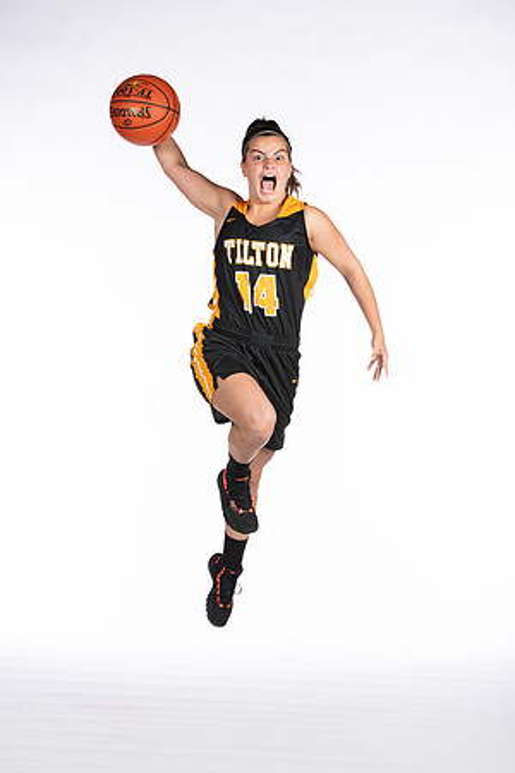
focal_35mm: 105
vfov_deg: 19.5
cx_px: 258
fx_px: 2253
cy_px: 386
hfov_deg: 13.0
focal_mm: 70
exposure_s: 1/100
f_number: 5.6
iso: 100
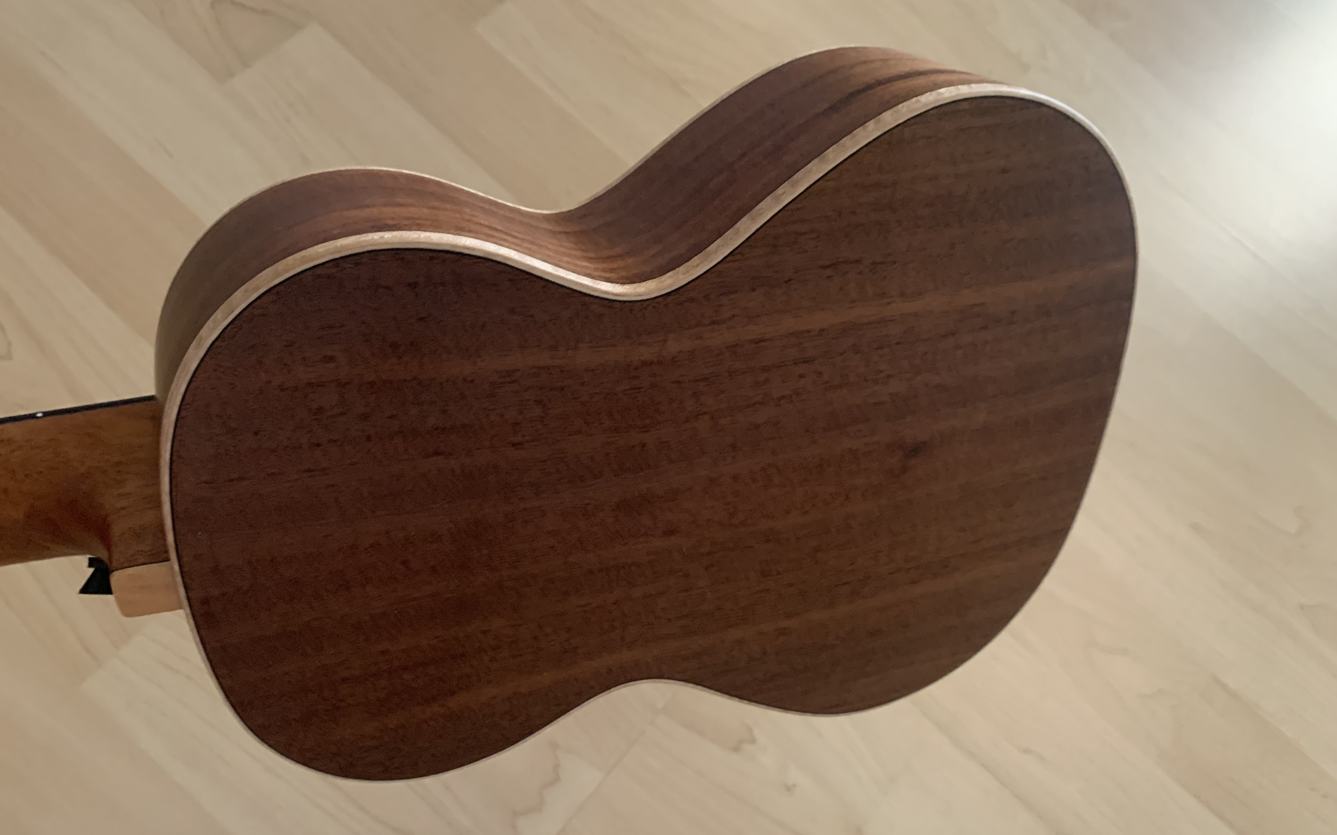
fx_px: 1020
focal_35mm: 28
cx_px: 675
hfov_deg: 66.5
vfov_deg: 44.5
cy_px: 434
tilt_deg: -69.8
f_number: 1.8
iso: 400
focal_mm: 4.25
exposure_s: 1/40
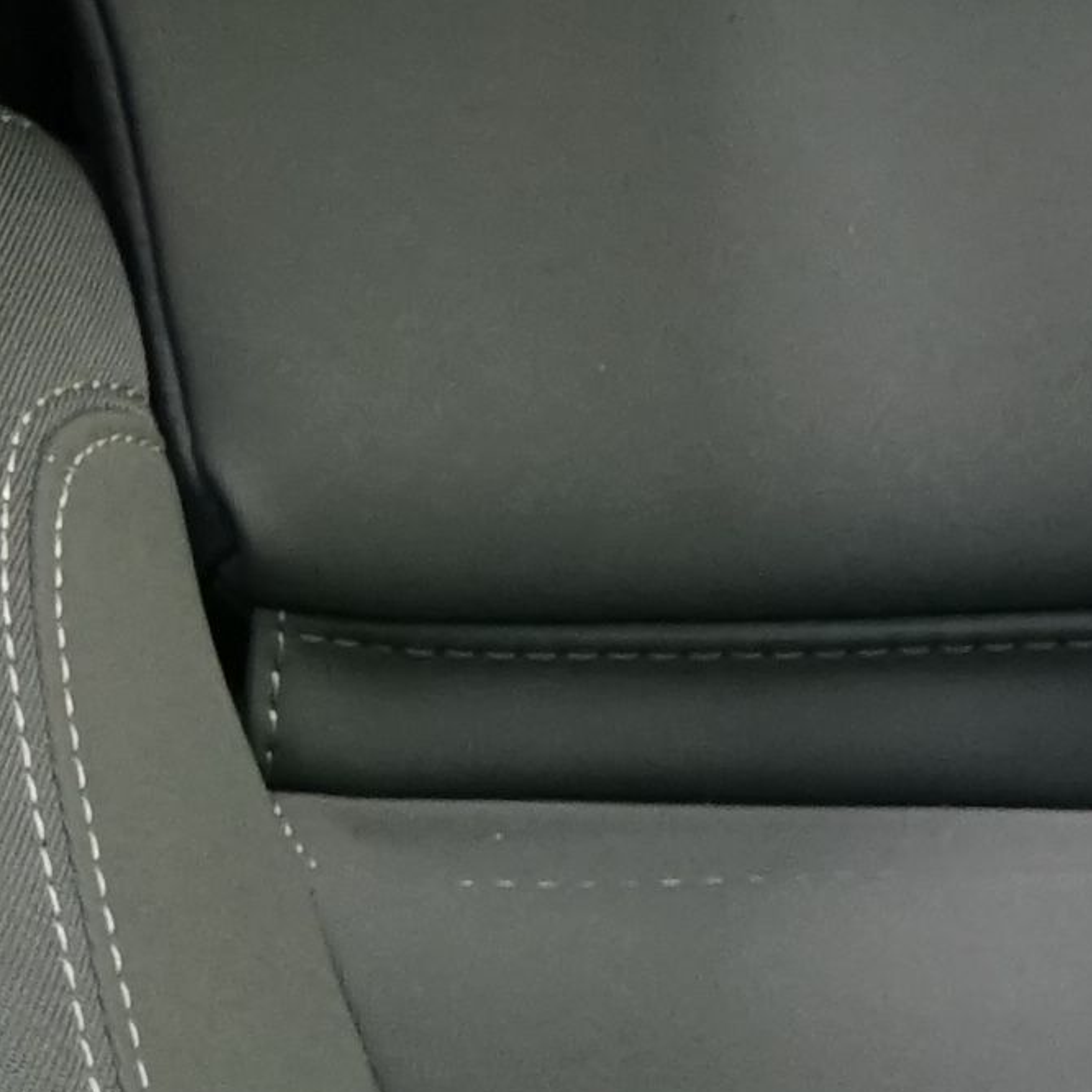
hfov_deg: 7.4
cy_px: -1299
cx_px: -1392
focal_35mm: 222
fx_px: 7923
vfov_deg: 7.5
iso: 1250
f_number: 4
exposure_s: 1/20
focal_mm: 29
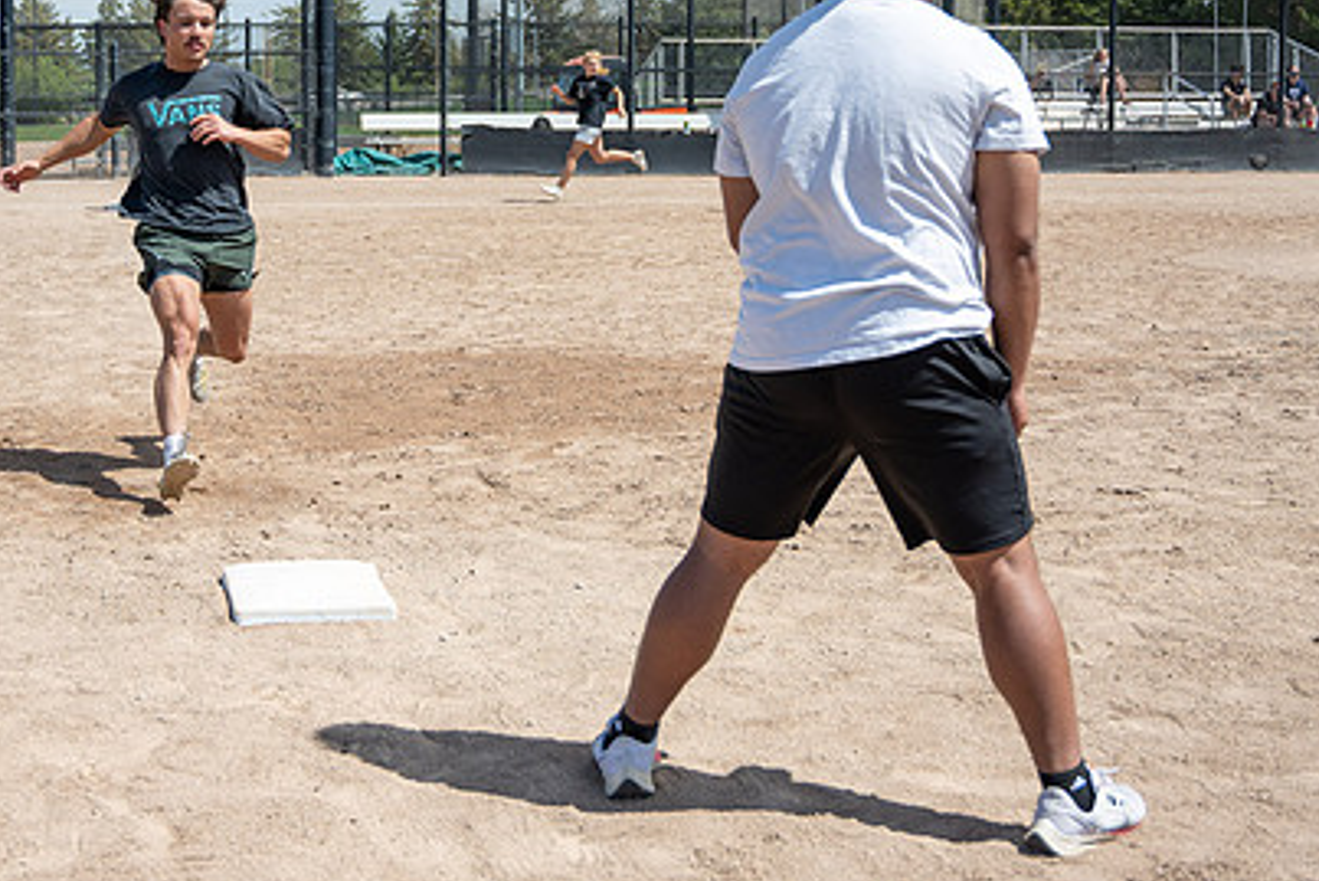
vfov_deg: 22.8
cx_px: 533
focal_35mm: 59
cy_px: 207
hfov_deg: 33.8
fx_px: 2162
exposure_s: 1/1600
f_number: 4
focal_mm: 33.5
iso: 100
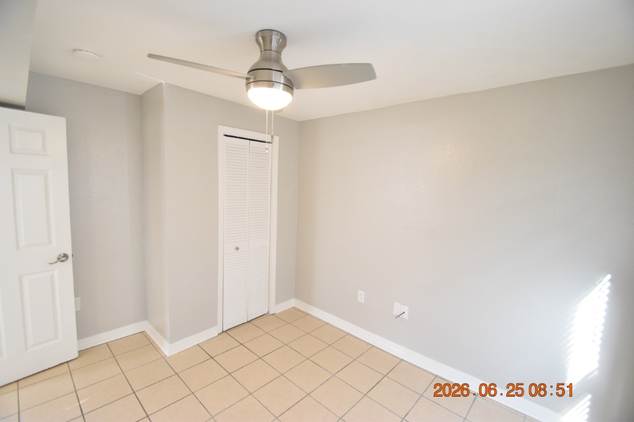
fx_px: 264
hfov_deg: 100.4
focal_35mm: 15
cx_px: 317
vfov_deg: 77.3
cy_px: 211
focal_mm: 10
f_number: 3.5
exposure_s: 1/60
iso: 1000
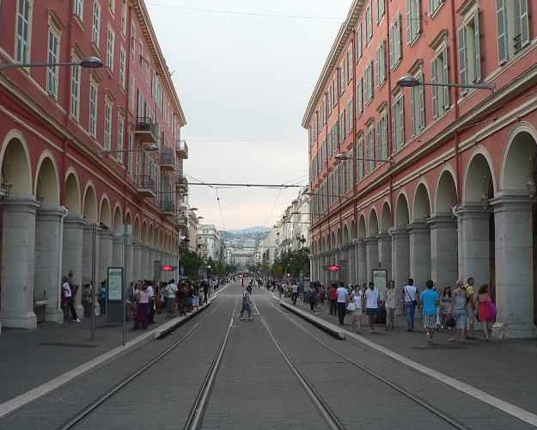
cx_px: 282
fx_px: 715
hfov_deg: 41.1
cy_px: 242
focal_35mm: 45
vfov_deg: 33.4
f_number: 2.8
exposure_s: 1/80
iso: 80
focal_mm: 6
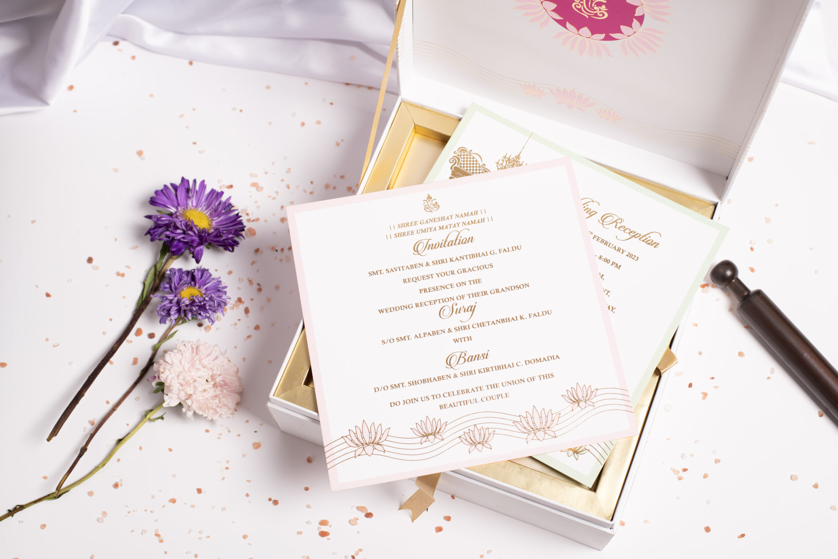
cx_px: 419
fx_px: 1164
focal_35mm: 50
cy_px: 280
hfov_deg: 39.6
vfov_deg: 27.0
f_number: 6.3
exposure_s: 1/125
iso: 125
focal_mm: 50
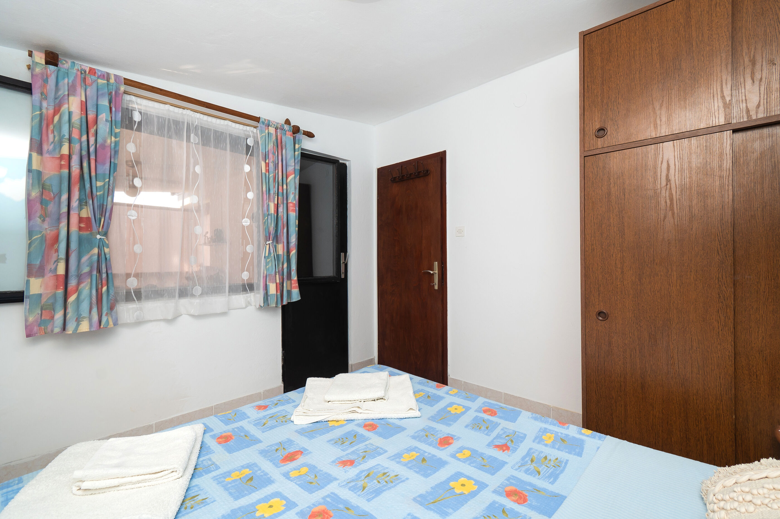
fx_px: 325
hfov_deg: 100.4
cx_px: 390
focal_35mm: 15
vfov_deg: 77.2
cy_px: 260
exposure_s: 1/100
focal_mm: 10
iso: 125
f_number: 8
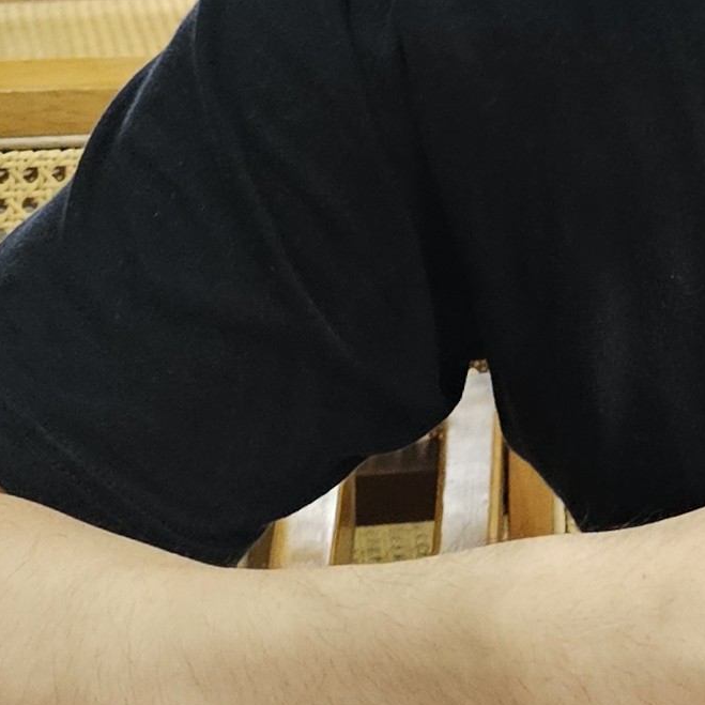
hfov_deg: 15.7
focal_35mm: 104
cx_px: 973
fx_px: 2396
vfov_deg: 16.2
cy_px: -99
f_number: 1.7
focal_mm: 6.3
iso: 500
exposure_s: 1/120
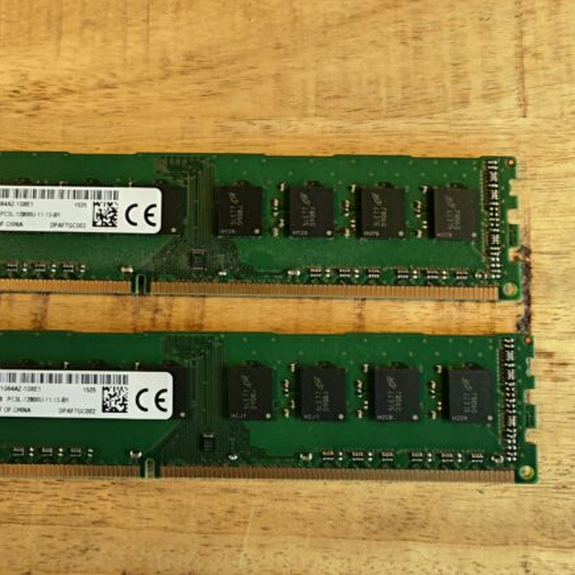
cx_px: 214
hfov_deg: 56.6
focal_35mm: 28
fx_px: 526
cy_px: 288
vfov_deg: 57.3
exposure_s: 1/50
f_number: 2
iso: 160
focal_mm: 1.82
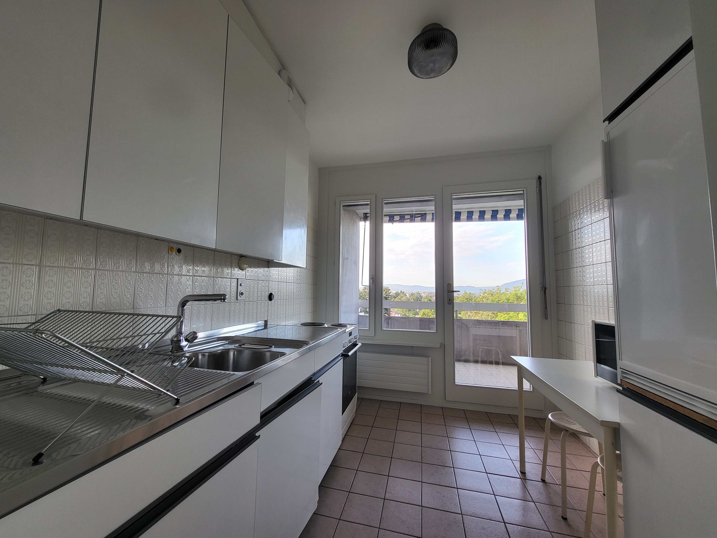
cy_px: 269
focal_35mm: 13
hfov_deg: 106.2
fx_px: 269
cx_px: 358
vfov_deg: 89.9
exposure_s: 1/50
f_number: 2.2
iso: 40
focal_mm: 1.74
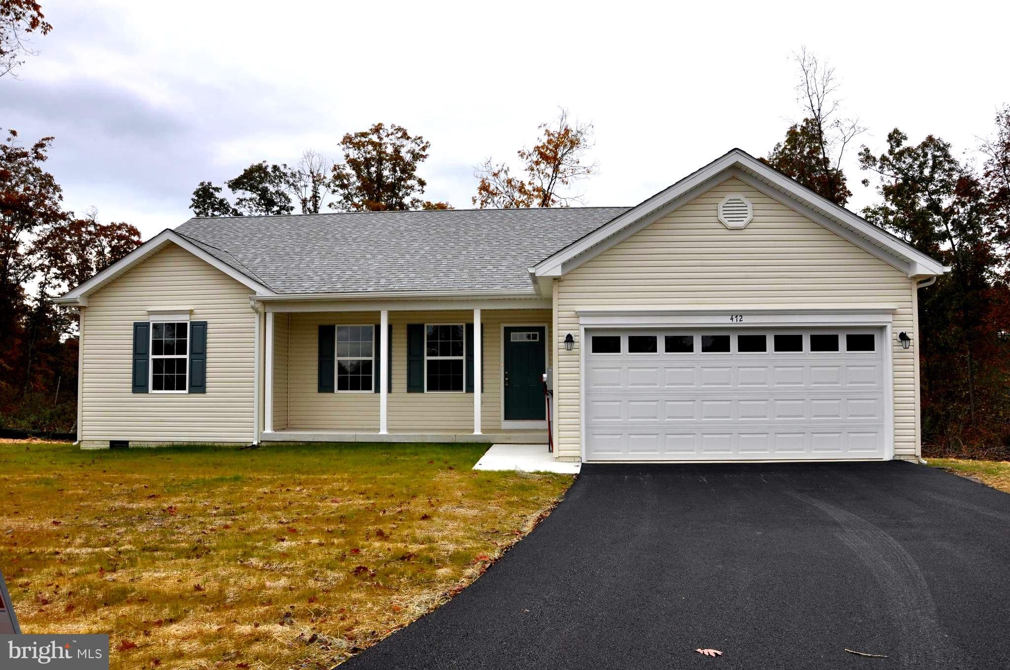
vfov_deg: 47.8
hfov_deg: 67.4
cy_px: 335
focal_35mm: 27
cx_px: 505
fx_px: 757
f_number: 7.1
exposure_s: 1/200
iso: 200
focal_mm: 18
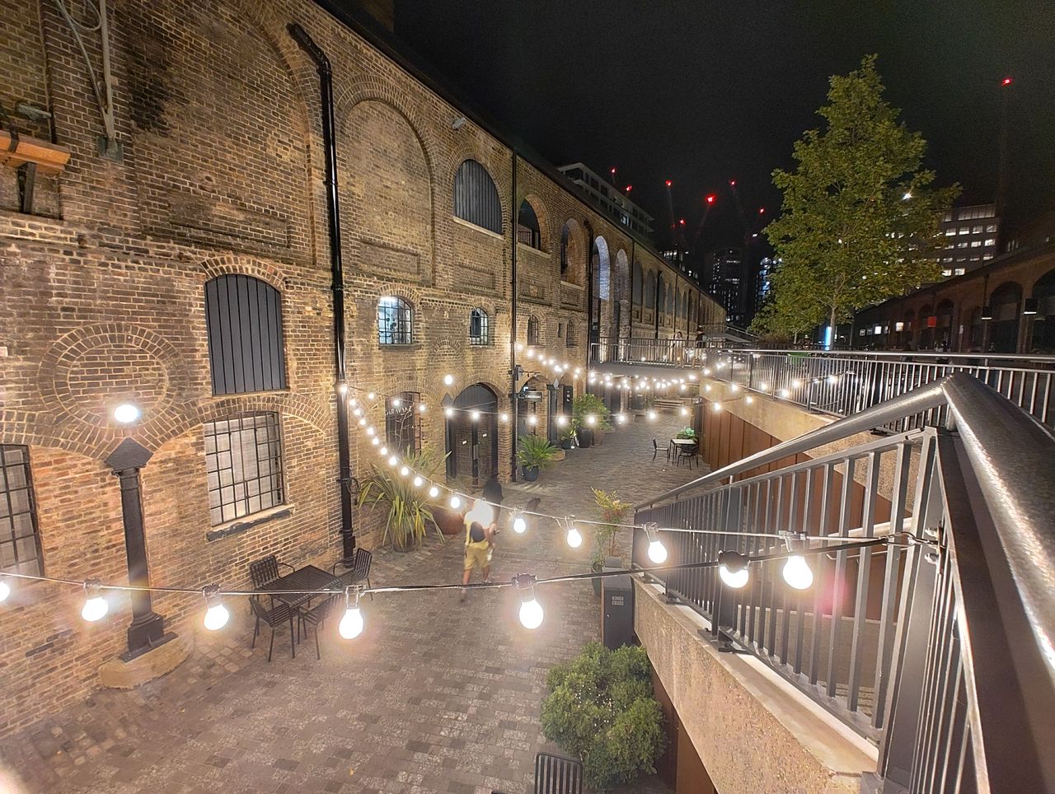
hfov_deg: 102.0
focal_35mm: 14
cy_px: 397
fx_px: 427
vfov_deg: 85.8
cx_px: 528
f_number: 2.2
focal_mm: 2.15
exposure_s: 1/20
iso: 1219
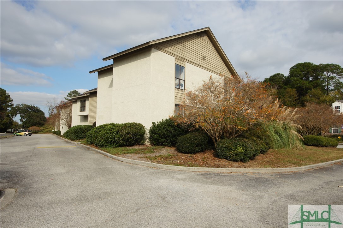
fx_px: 228
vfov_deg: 53.0
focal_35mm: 24
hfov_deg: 73.8
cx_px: 172
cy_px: 114
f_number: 13
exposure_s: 1/100
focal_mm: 16
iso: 100
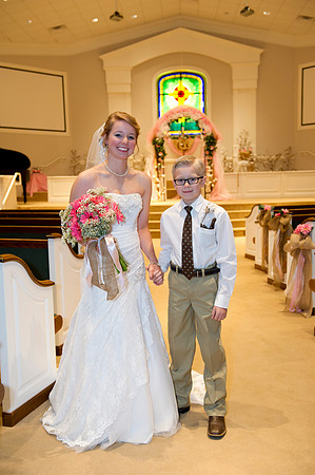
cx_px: 158
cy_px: 238
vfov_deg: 50.7
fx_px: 500
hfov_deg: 35.0
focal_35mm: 38
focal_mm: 38
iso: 1250
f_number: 4
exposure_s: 1/125
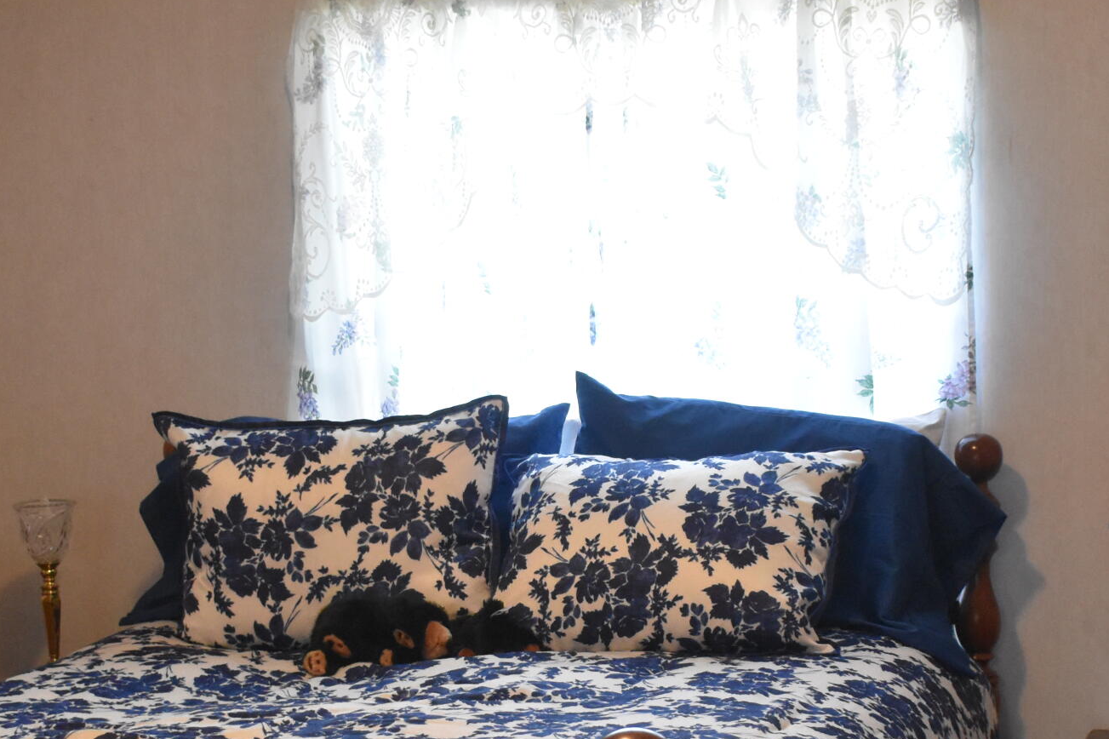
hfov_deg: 26.6
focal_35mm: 76
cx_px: 496
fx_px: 2340
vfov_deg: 17.8
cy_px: 574
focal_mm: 22
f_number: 3.8
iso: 2500
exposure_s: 1/125
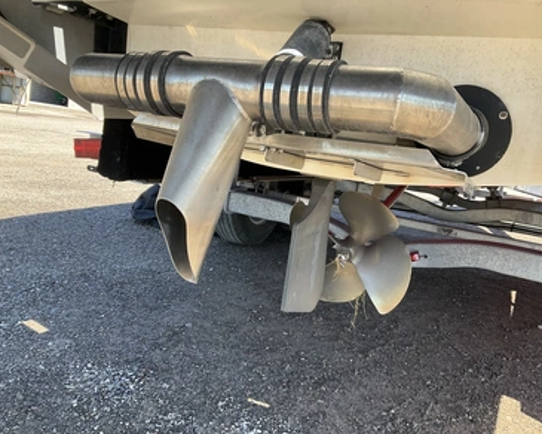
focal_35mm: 31
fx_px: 497
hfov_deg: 57.2
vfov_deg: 47.1
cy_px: 217
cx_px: 278
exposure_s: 1/173
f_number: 1.8
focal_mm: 3
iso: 25
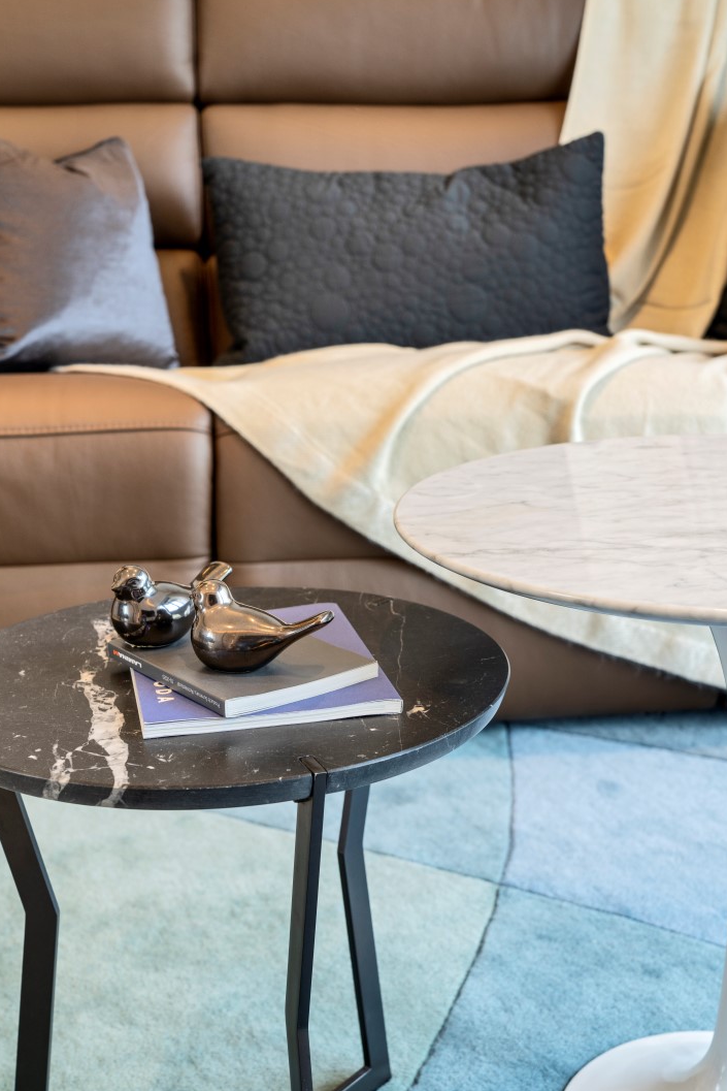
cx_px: 359
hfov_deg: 28.7
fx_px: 1423
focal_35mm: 47
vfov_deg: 41.9
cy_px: 544
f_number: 7.1
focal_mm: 46
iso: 400
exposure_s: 1/30
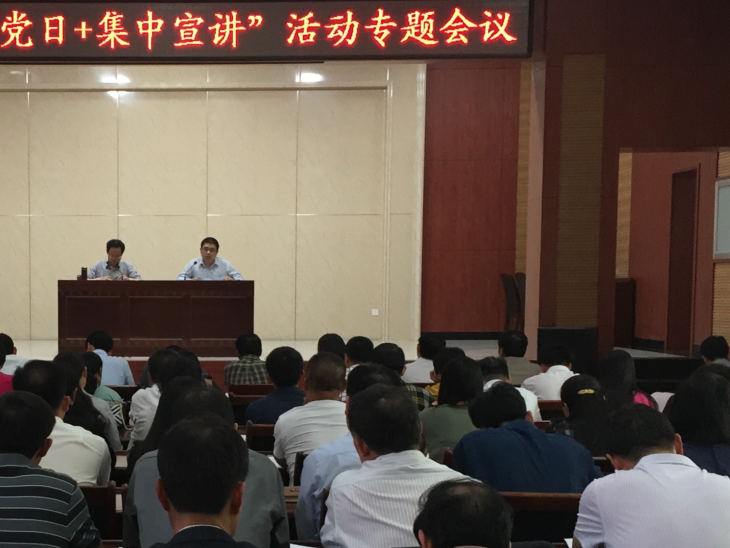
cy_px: 416
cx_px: 133
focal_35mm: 66
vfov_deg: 22.0
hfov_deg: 28.7
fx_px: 1392
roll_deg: -0.9
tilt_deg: -5.7
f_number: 2.2
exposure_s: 1/33
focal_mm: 4.15
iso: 80
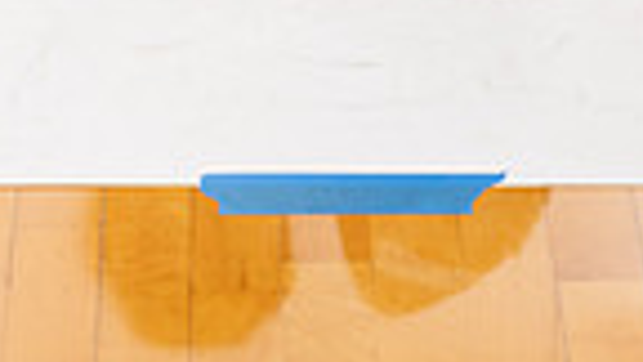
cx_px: 161
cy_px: -523
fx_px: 3904
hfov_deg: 9.4
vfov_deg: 5.1
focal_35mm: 229
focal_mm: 70
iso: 640
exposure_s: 1/400
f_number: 8
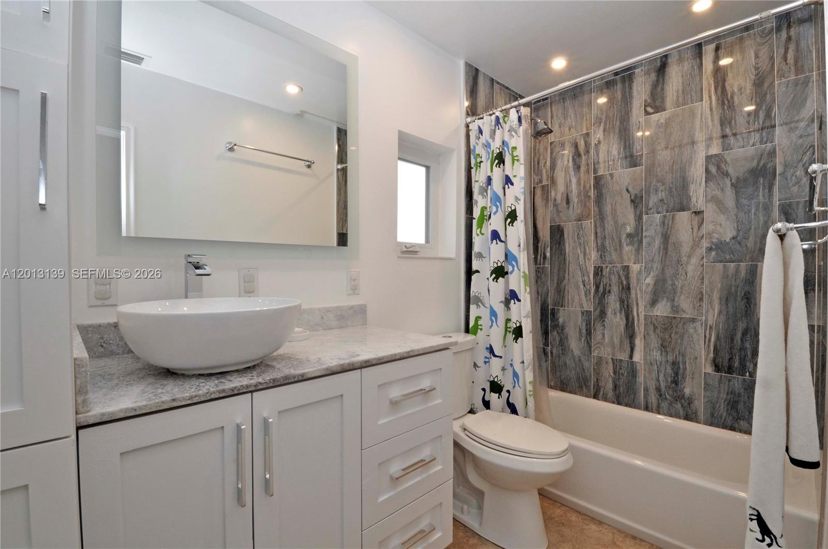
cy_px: 274
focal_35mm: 15
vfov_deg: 77.2
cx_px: 414
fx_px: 345
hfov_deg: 100.5
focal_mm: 10
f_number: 18
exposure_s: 1/6
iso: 400
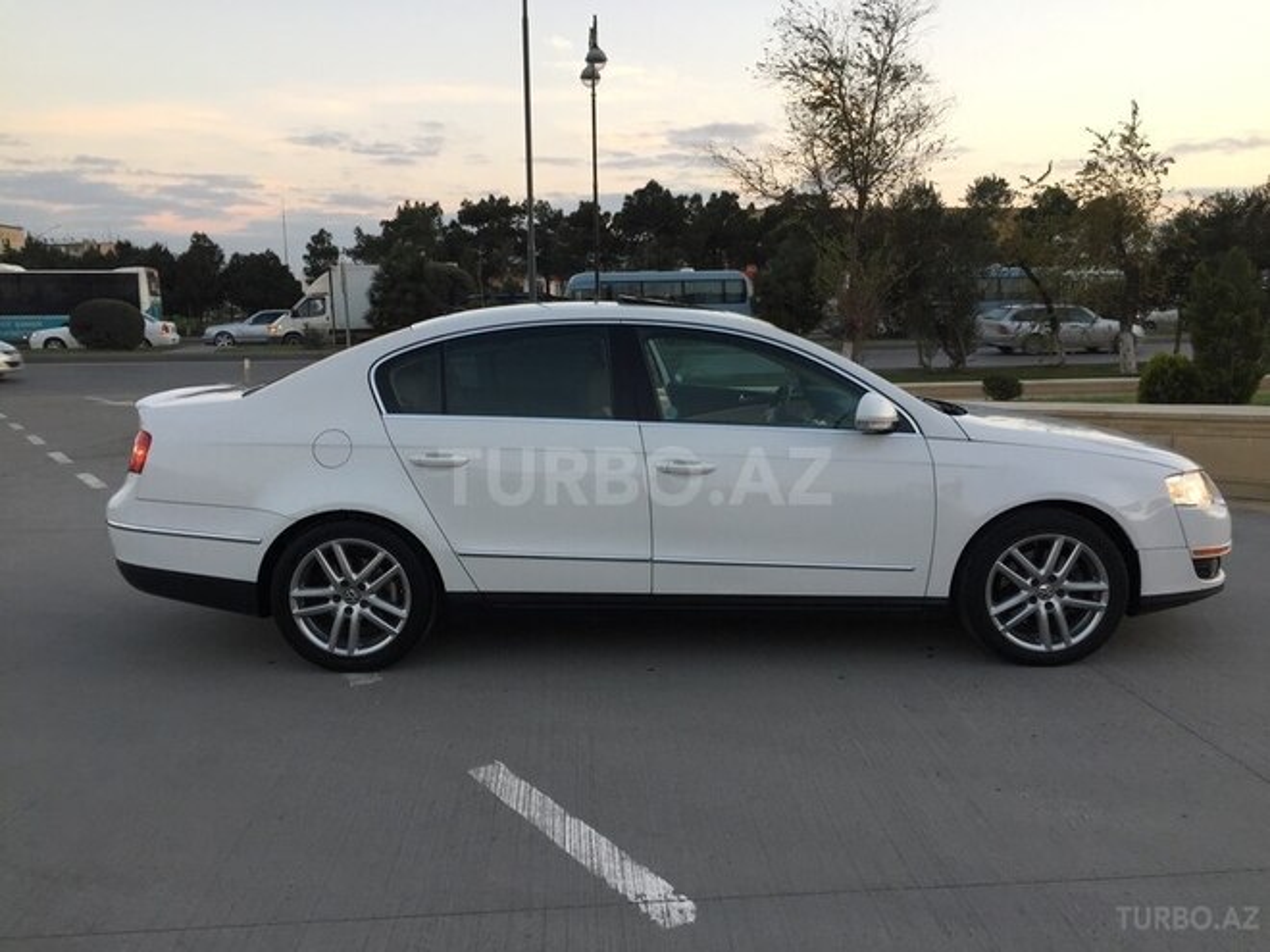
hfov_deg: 61.7
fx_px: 1064
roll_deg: +0.8
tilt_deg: -9.9
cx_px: 635
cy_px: 476
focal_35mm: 29
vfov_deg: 48.2
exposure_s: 1/100
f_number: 2.2
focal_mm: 4.15
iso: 50
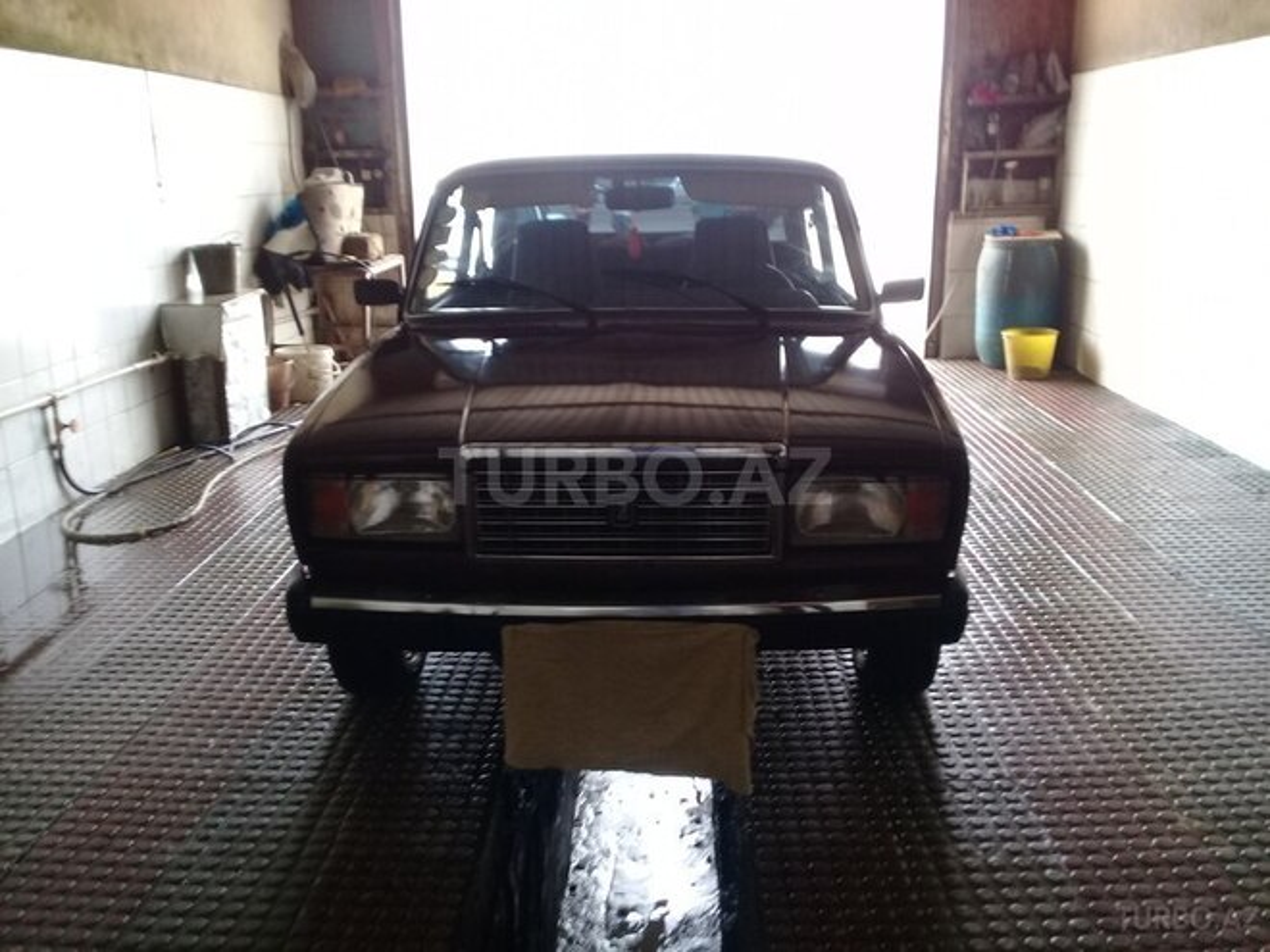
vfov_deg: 45.4
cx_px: 635
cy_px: 476
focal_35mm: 31
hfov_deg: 58.4
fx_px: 1137
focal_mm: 3.3
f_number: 2.2
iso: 50
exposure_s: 1/33
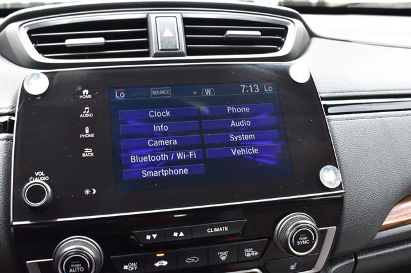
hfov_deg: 51.3
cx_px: 206
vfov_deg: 35.5
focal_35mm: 38
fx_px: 428
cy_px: 136
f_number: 7.1
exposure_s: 1/40
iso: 400
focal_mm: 25
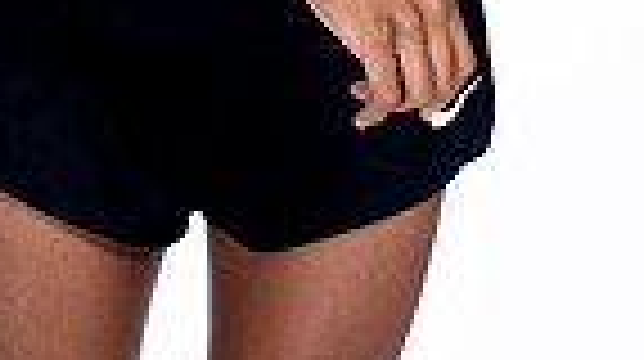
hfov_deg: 10.5
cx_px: 239
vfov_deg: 5.7
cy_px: -544
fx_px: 3496
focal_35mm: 205
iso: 100
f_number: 5.6
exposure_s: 1/250
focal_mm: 62
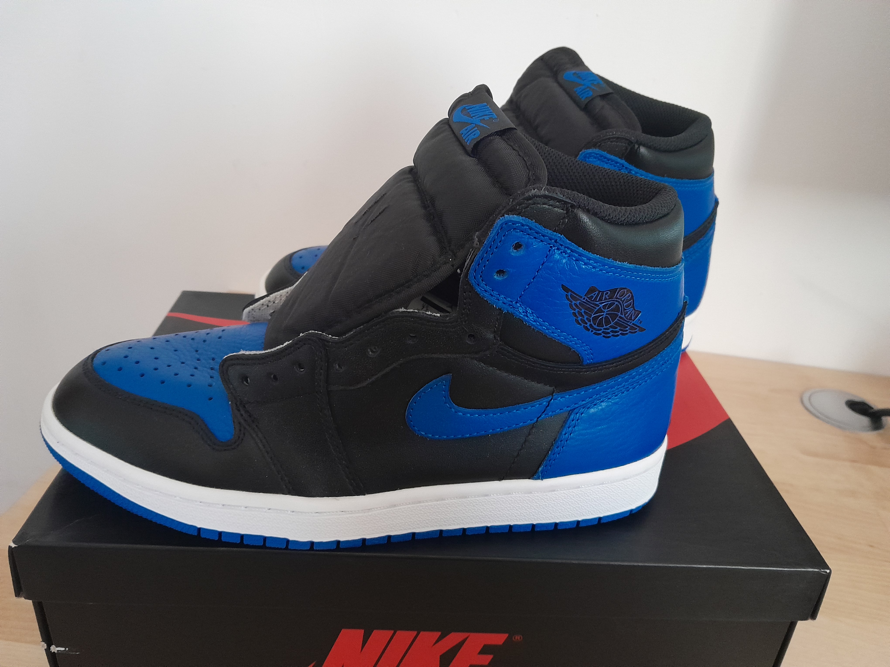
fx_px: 694
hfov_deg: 65.3
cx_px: 445
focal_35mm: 27
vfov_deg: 51.4
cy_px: 334
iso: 640
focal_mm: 4
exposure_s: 1/25
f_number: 1.8
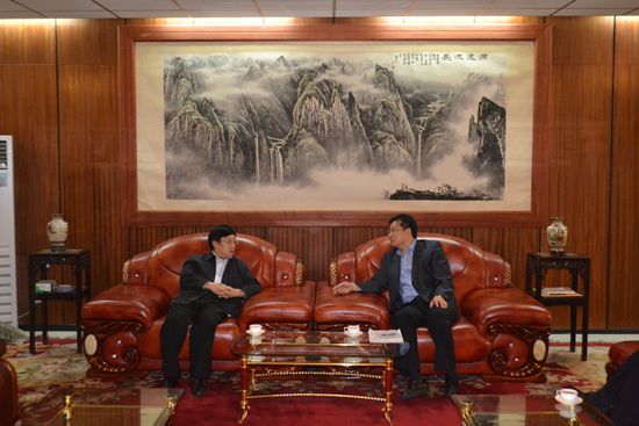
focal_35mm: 39
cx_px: 320
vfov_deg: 34.2
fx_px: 692
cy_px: 213
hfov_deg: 49.5
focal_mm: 26
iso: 3200
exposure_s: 1/60
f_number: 4.2
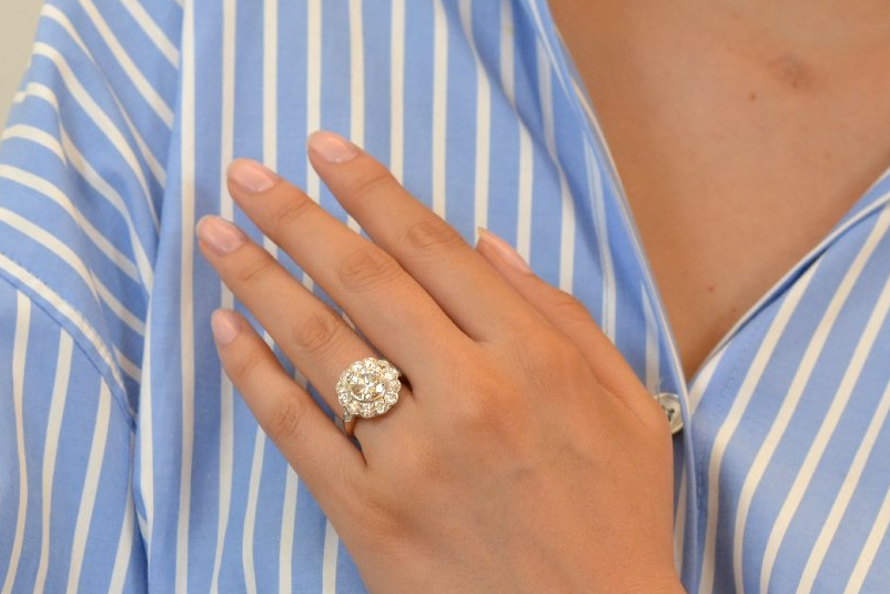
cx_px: 378
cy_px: 350
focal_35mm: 191
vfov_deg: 7.2
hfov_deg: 10.8
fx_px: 4716
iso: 1600
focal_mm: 85
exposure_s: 1/125
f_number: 5.6
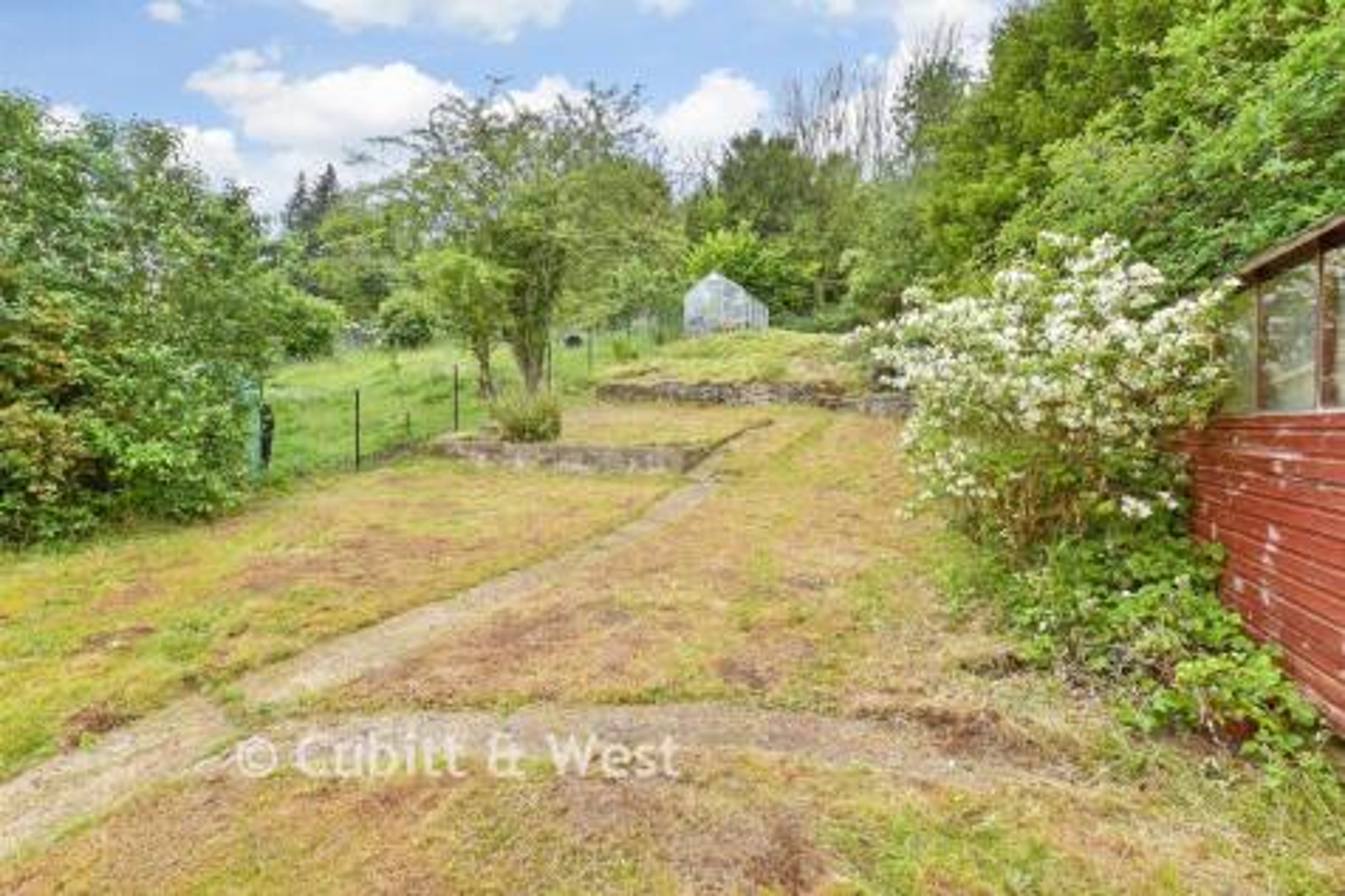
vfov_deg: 77.3
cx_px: 672
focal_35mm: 15
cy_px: 448
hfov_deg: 100.4
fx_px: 560
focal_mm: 10
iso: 160
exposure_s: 1/50
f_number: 8
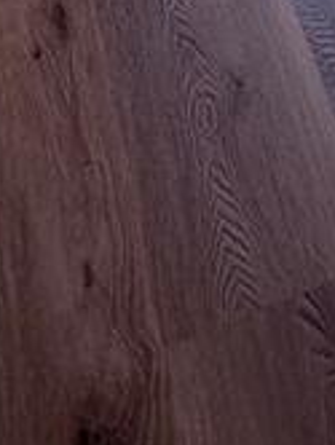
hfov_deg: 13.9
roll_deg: -2.4
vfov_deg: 12.9
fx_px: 1300
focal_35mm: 101
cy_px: -721
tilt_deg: -17.1
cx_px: 480
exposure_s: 1/130
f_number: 2.2
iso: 40
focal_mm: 2.22
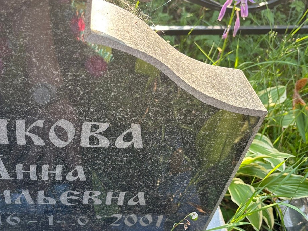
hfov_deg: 44.8
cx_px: 91
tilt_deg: -40.1
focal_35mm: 41
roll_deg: +0.7
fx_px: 365
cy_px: 127
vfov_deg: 35.1
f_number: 1.6
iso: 64
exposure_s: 1/136
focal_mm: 5.96
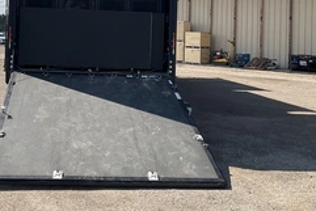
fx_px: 439
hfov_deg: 38.9
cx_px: 93
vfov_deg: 26.4
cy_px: 35
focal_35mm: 50
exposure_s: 1/1675
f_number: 1.8
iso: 25
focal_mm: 3
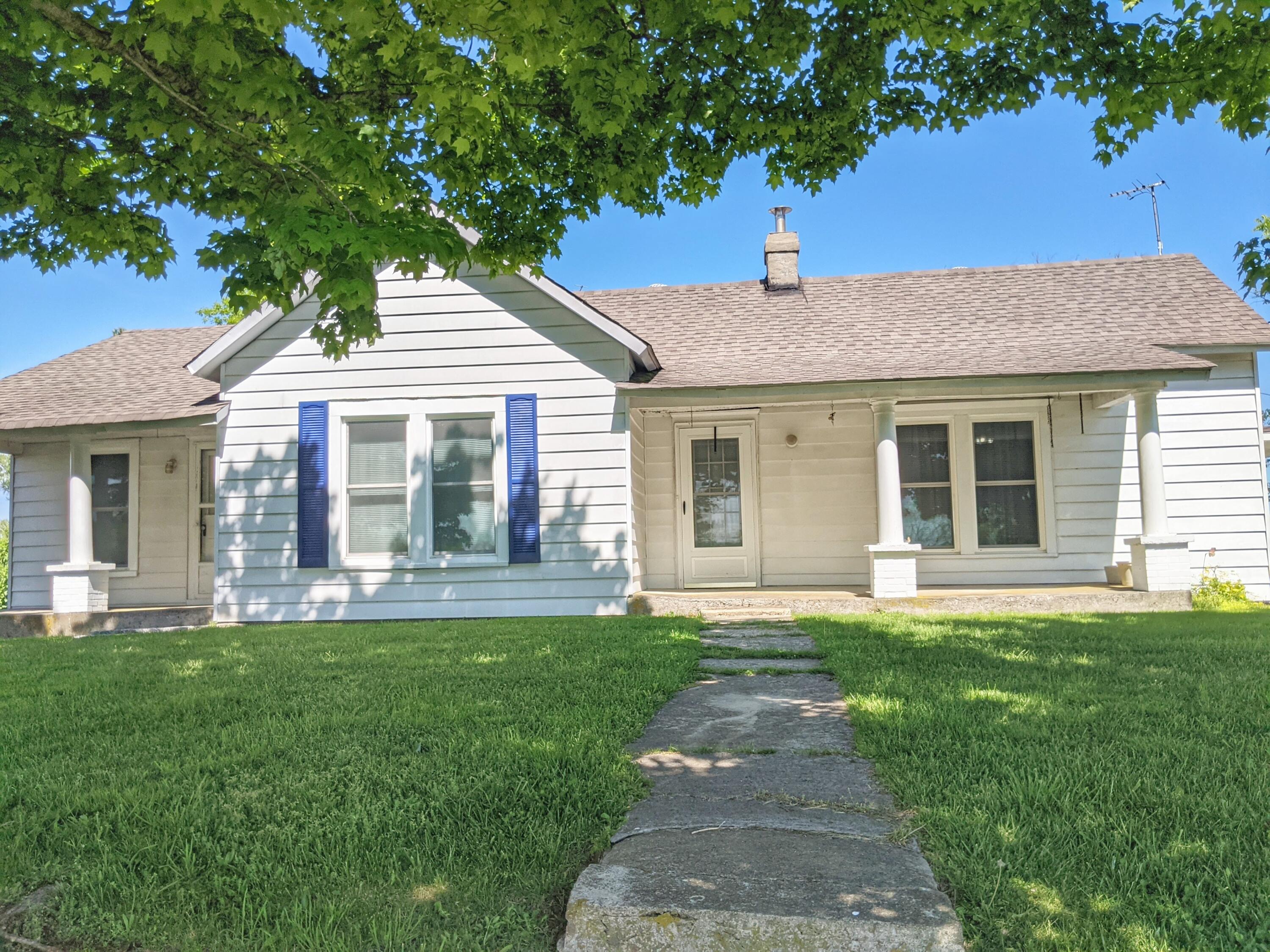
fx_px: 991
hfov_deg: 65.3
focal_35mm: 27
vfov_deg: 51.4
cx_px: 635
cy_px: 476
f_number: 1.8
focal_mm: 4.44
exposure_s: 1/2342
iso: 48
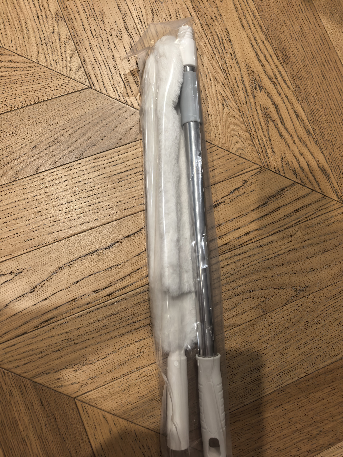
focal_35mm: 24
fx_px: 317
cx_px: 172
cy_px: 228
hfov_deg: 56.8
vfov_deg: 71.6
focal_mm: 6.98
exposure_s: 1/33.3
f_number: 2
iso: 500
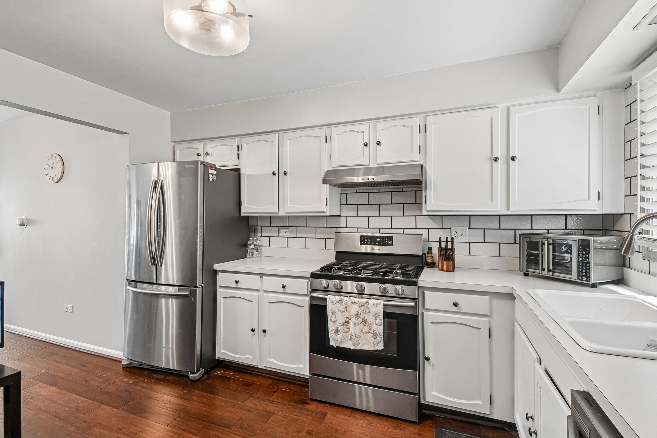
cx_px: 333
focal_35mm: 16
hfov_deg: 96.7
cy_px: 220
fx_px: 292
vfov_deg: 73.7
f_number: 8
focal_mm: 10
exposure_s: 1/3.33
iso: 400
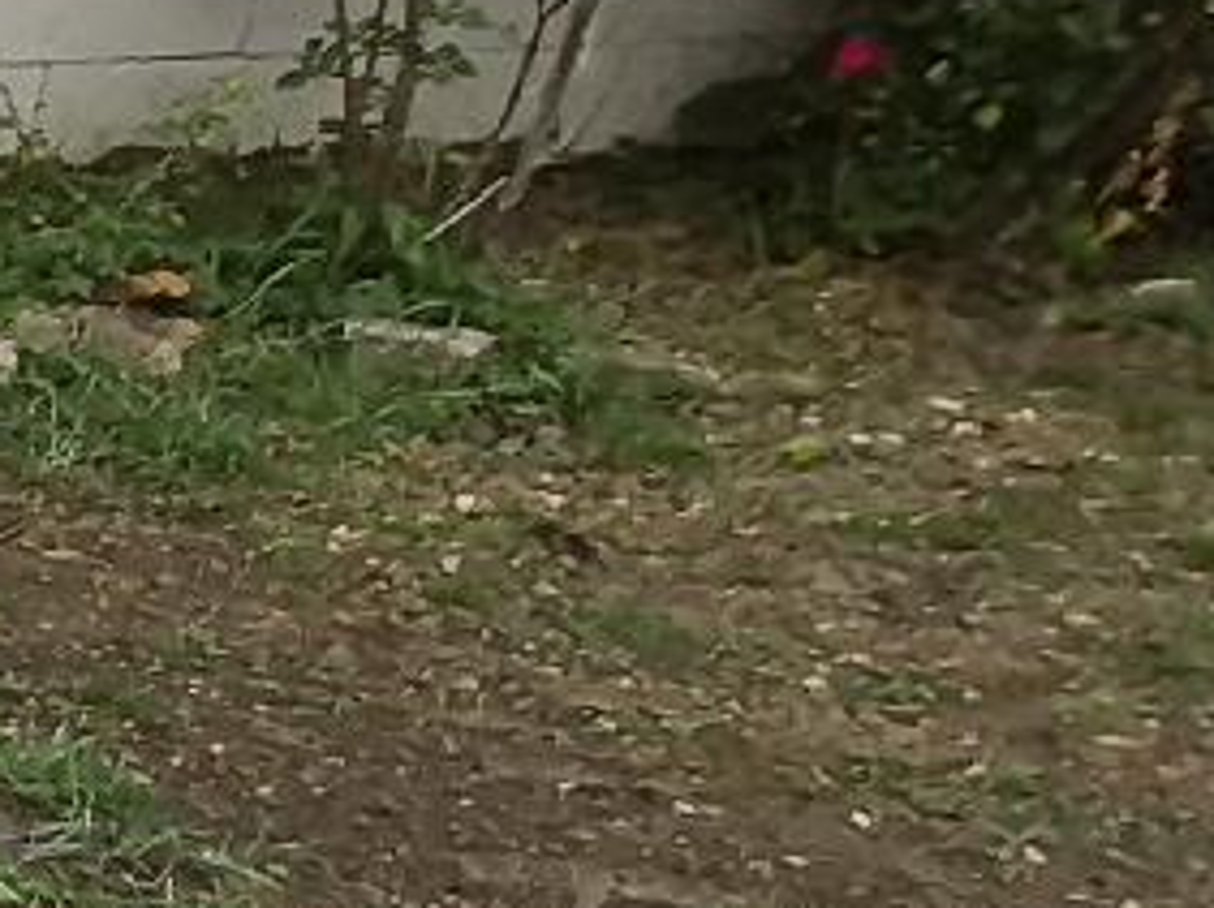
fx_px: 2908
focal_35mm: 83
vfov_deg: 17.7
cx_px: -2307
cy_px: 572
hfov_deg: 12.0
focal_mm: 1.74
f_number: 2.2
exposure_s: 1/333
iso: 40
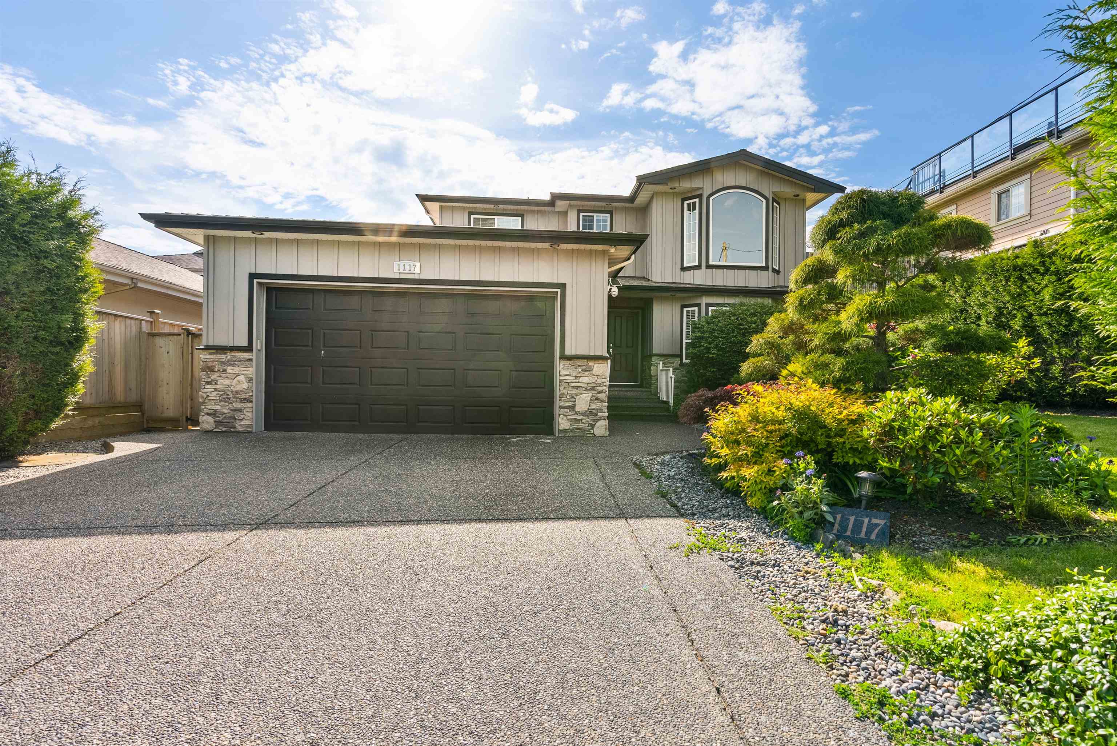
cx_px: 558
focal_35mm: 16
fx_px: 497
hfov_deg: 96.7
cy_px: 373
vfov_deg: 73.8
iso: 200
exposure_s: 1/125
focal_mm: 16
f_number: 8
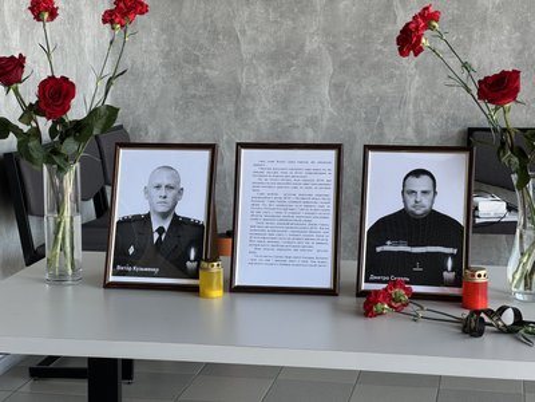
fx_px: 1190
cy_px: 201
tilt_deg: -7.3
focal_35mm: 77
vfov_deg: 19.1
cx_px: 268
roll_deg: +0.4
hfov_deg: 25.3
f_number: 2.8
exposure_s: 1/99
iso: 32
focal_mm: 9
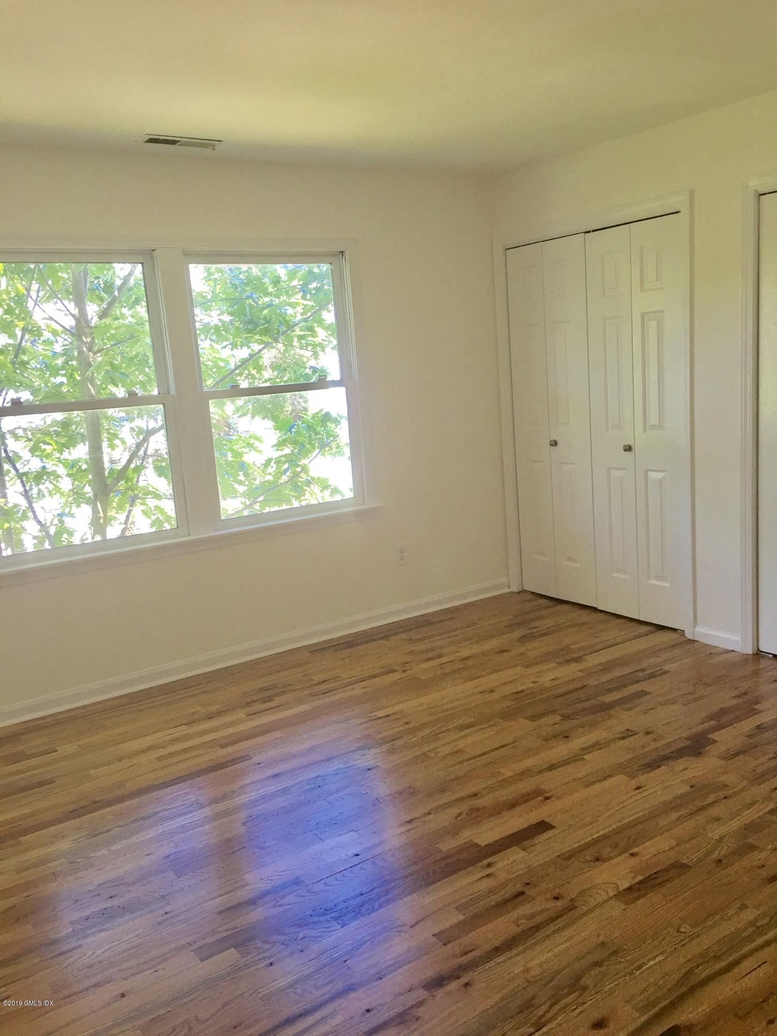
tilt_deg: -9.5
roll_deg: +4.5
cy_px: 518
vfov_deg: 61.7
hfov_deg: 48.2
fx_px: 868
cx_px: 388
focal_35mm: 29
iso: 40
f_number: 2.2
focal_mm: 4.15
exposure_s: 1/30
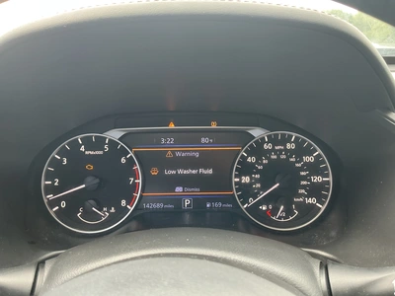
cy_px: 148
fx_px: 320
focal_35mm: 28
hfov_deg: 63.4
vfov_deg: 49.7
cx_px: 198
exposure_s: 1/65
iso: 64
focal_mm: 3
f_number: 1.8
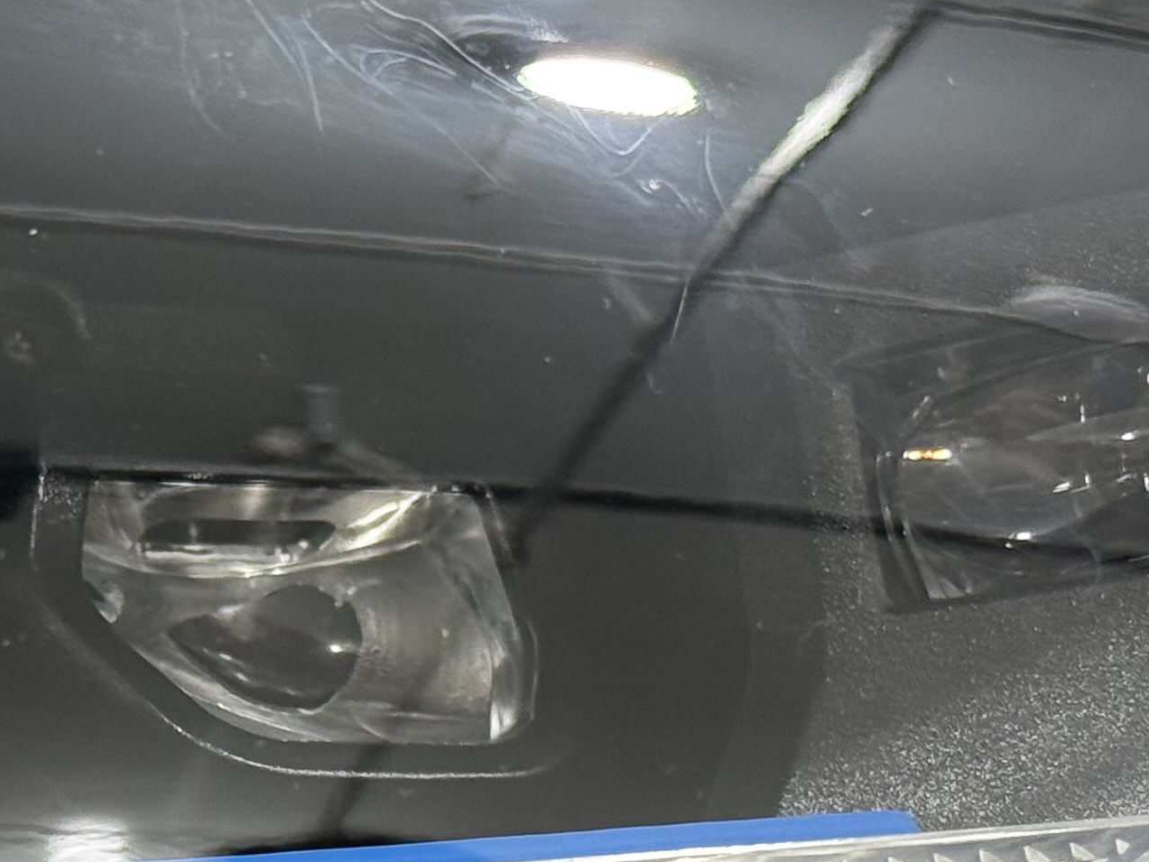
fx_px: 5046
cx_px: 42
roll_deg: +2.1
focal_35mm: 152
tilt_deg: -20.0
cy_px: 605
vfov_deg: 9.8
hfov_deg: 12.9
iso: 125
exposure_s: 1/50
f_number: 1.78
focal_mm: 6.76
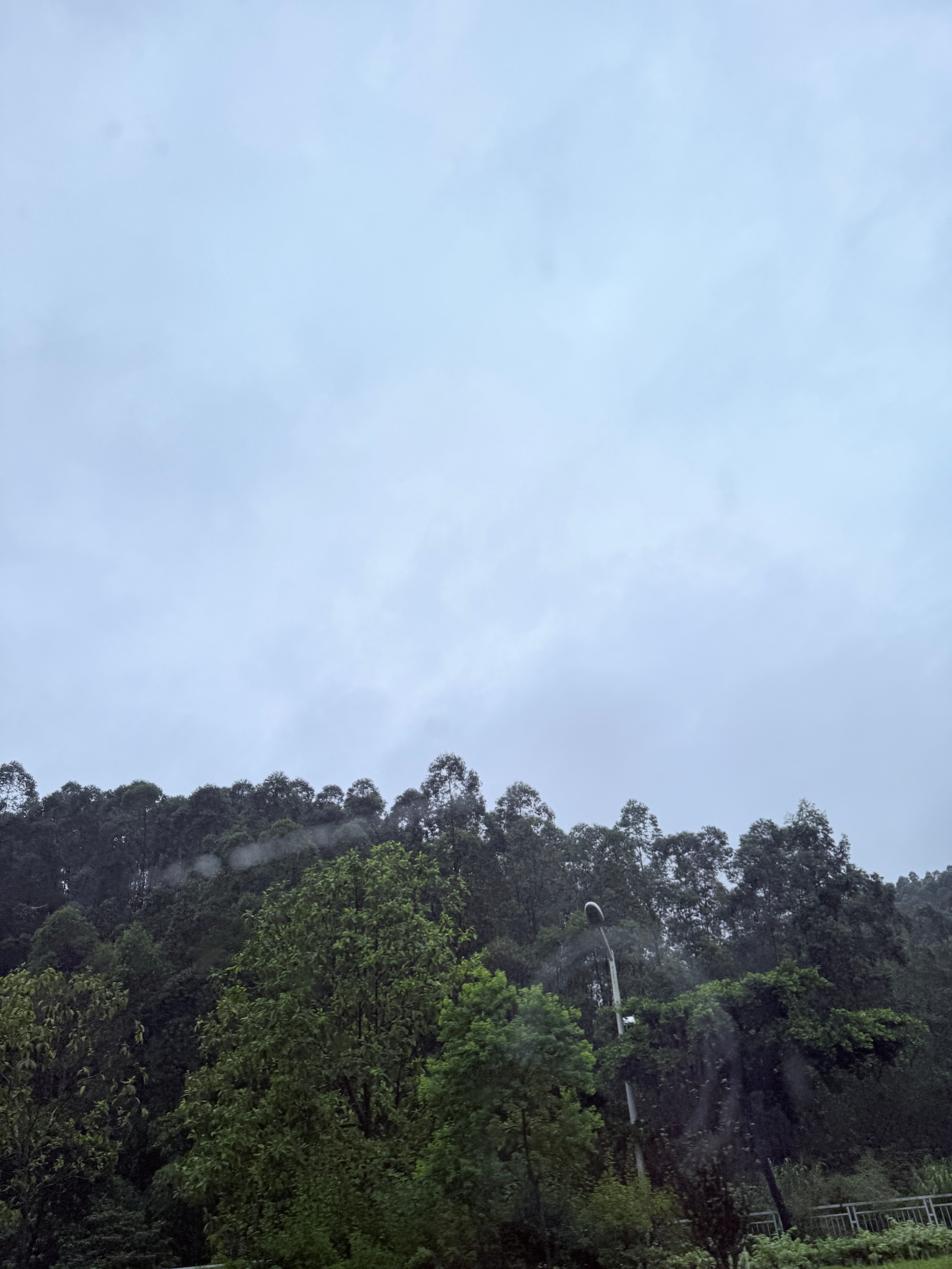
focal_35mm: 24
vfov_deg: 71.6
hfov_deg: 56.8
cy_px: 634
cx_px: 476
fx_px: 880
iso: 80
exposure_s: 1/757
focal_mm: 6.76
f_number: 1.78
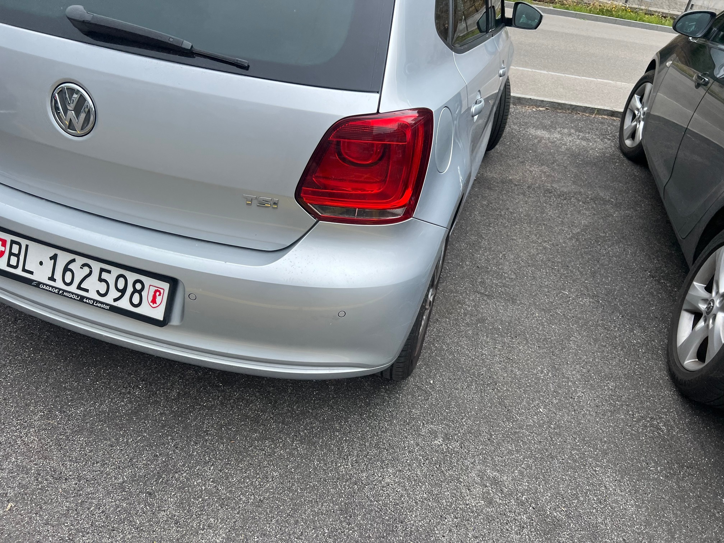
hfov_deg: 67.3
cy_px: 272
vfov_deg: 53.1
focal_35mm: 26
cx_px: 362
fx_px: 544
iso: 50
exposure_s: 1/1124
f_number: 1.5
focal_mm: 5.7
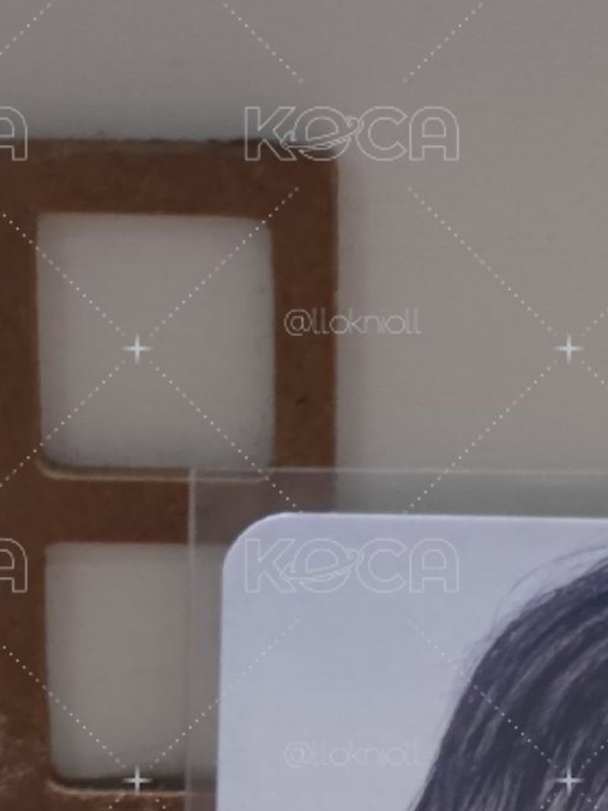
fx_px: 4590
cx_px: 568
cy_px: 1068
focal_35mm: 196
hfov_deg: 7.6
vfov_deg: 9.9
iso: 160
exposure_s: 1/30
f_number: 2.4
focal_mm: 7
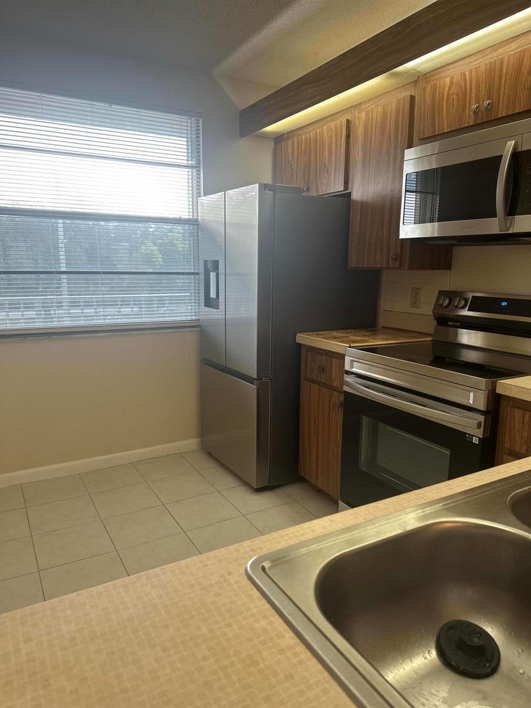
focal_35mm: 24
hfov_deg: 56.8
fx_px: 491
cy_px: 354
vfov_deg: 71.6
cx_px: 266
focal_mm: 6.86
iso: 100
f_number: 1.78
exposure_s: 1/120
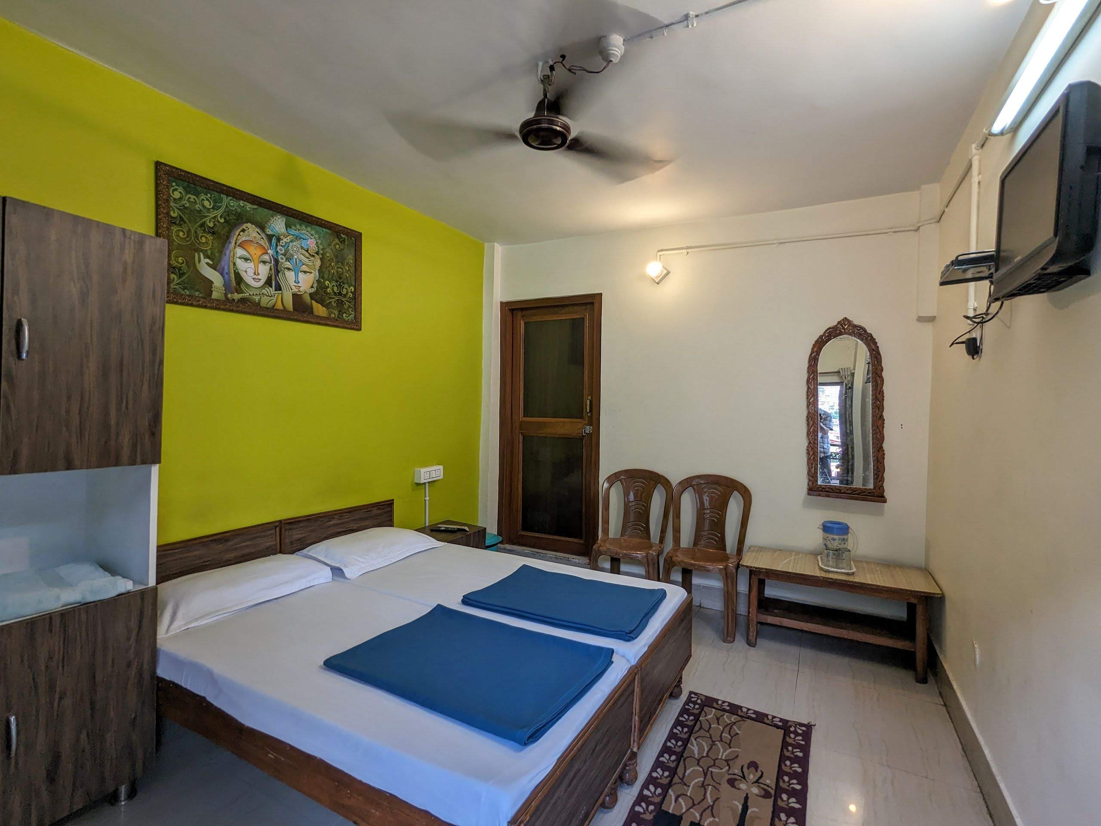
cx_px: 550
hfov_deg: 94.5
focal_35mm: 16
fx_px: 509
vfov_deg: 78.1
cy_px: 413
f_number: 2.2
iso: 56
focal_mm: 2.35
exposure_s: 1/50
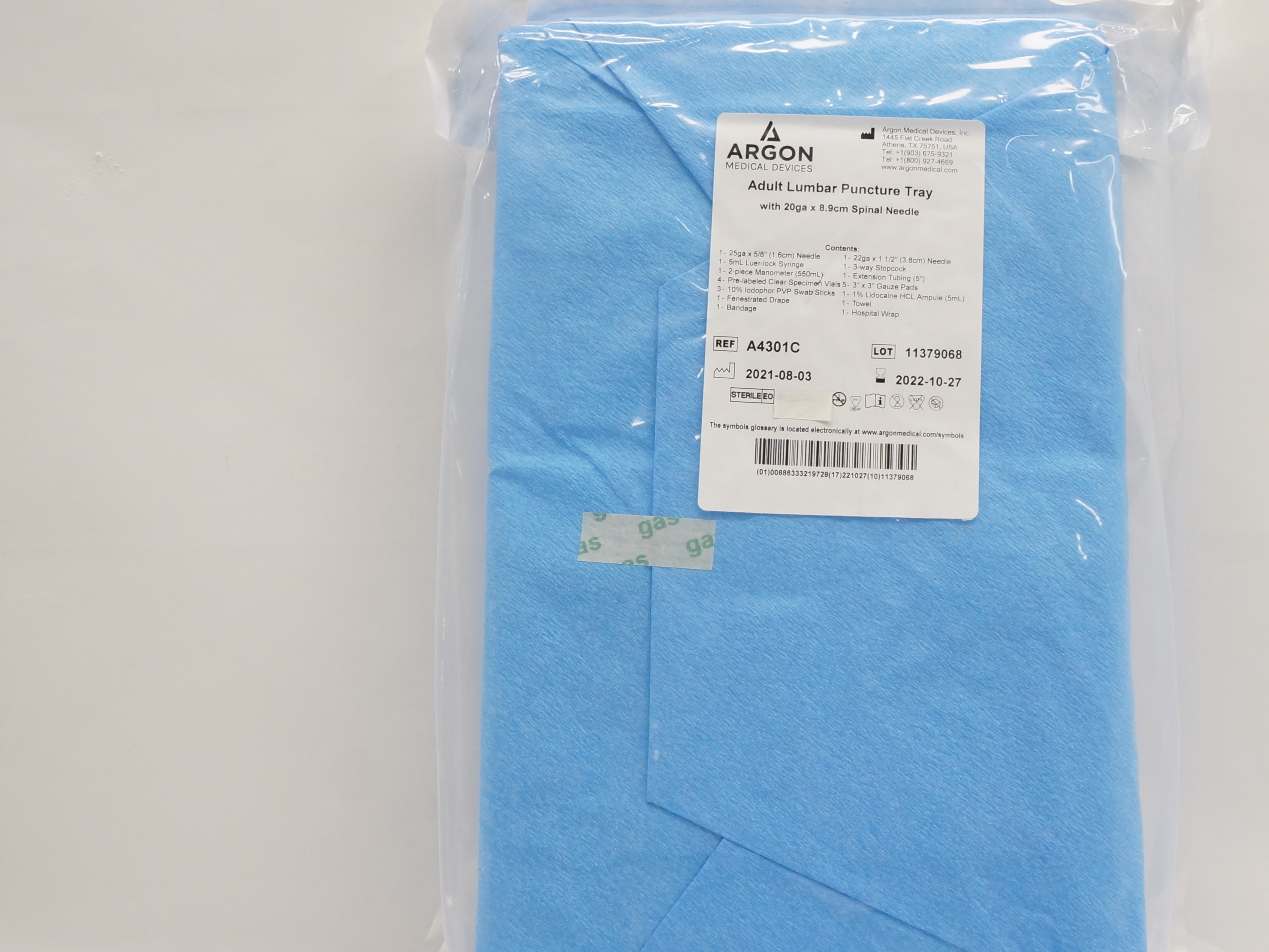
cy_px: 514
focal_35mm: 42
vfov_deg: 34.3
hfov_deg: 44.3
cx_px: 810
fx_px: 1540
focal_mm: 18
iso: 800
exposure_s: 1/160
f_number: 6.3
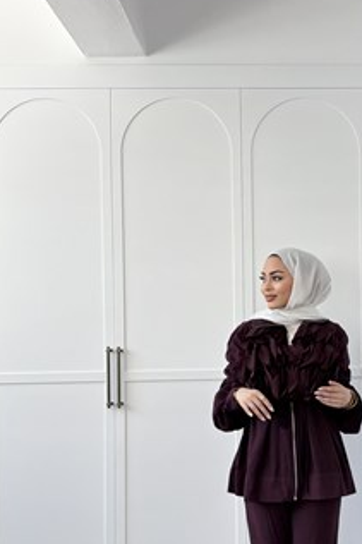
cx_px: 281
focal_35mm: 42
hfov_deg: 31.2
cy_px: 404
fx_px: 634
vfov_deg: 44.9
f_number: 1.78
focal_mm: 6.76
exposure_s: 1/1018
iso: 250
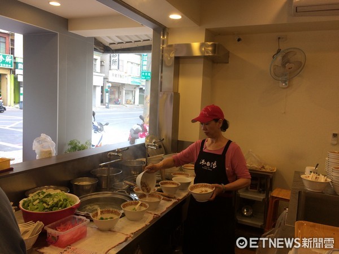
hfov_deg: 61.7
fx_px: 284
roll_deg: -4.2
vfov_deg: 48.2
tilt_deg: -5.0
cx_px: 170
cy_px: 127
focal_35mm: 29
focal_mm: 4.15
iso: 50
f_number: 2.2
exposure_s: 1/120
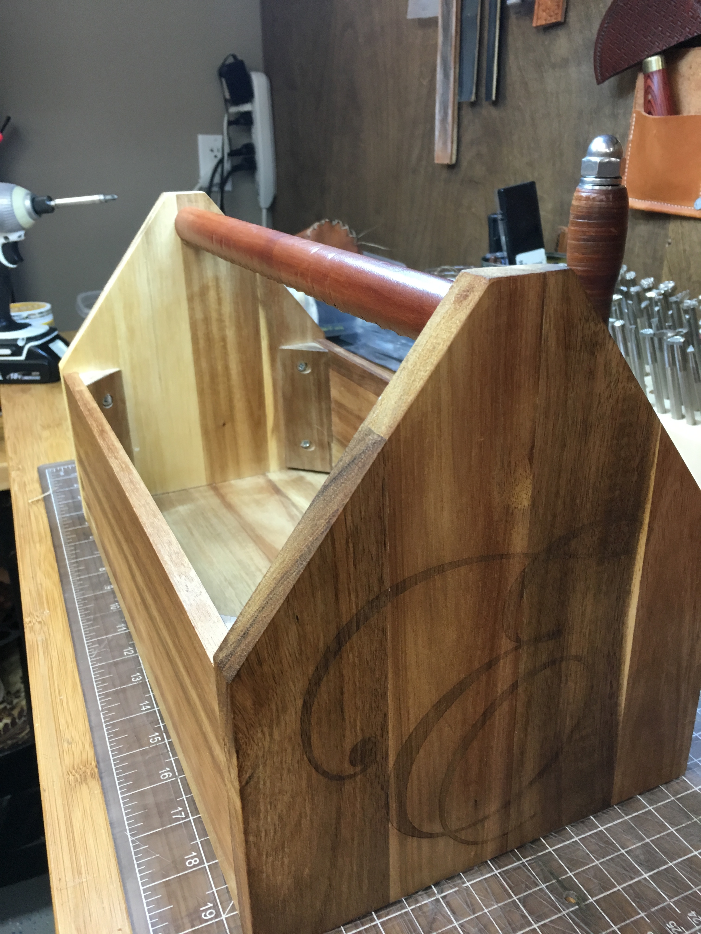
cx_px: 350
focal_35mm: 29
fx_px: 783
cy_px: 467
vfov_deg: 61.7
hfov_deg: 48.2
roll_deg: +0.1
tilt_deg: -22.7
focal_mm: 4.15
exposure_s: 1/30
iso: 100
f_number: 2.2
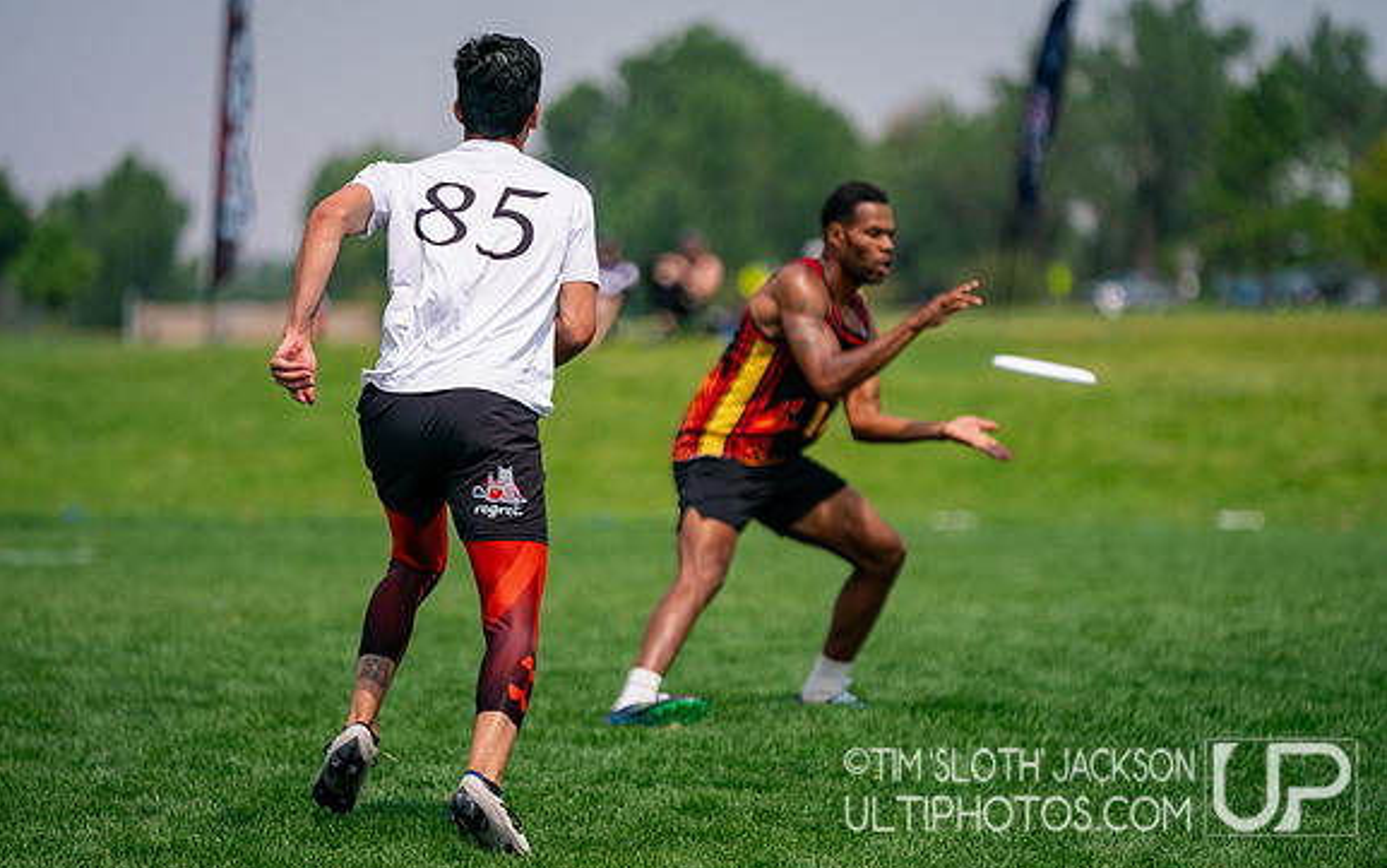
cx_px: 738
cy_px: 417
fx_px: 8697
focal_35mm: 230
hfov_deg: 9.1
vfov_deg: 5.7
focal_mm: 200
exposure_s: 1/10000
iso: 400
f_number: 2.8
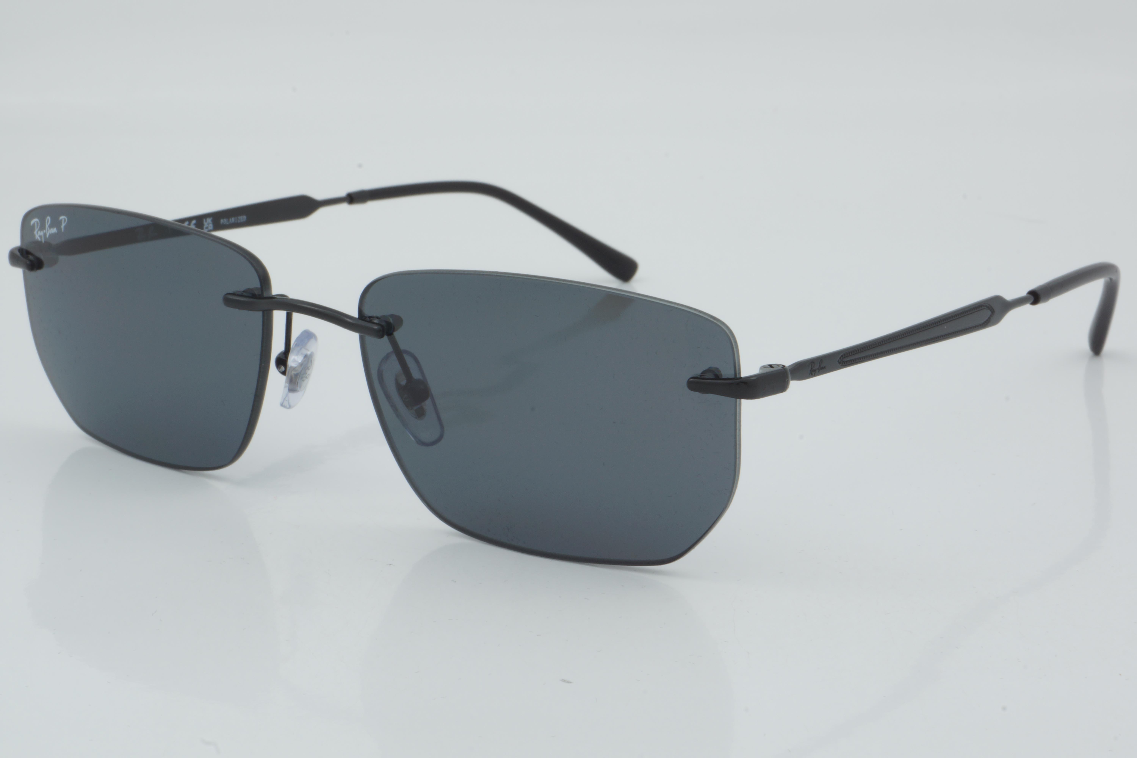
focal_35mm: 75
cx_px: 568
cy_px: 379
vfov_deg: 18.2
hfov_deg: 27.0
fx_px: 2369
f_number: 29
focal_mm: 50
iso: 100
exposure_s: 1/4
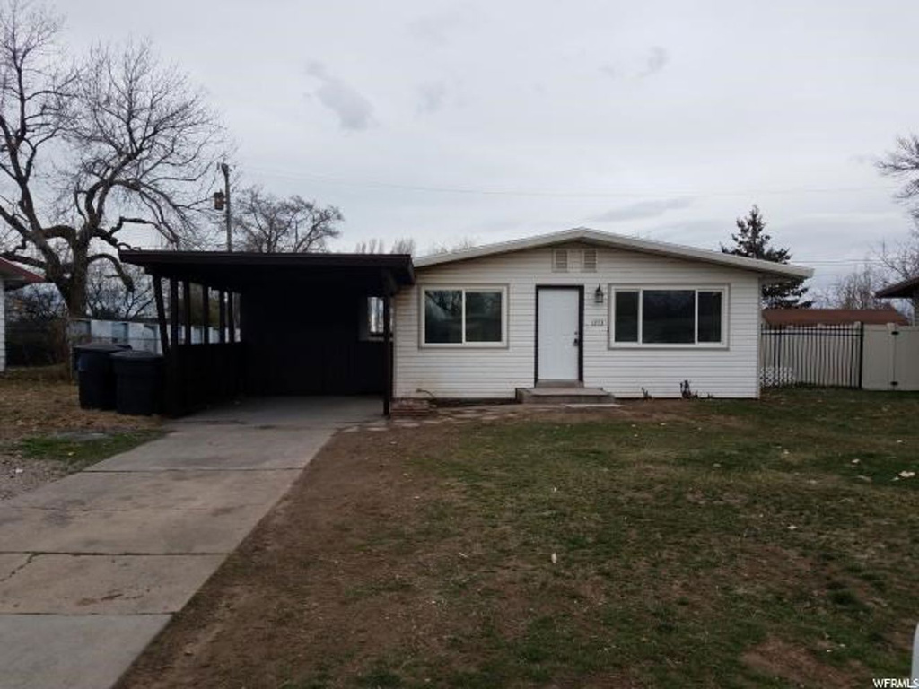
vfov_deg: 53.1
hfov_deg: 67.3
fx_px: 690
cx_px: 460
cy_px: 344
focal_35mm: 26
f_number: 1.7
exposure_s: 1/1268
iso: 40
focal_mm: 4.2
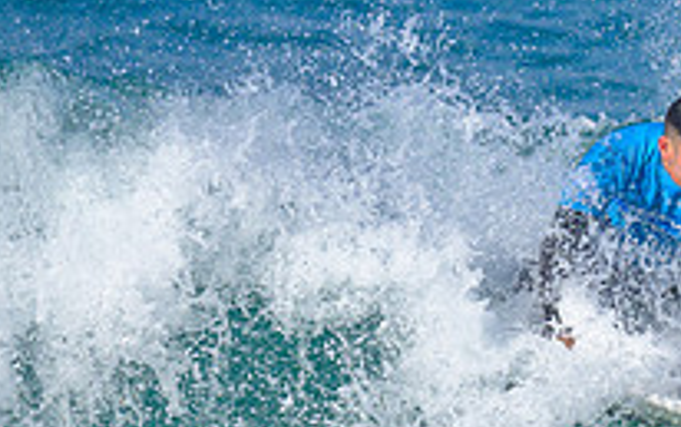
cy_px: 408
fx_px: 58494
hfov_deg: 0.7
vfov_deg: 0.4
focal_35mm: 3150
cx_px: 997
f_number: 6.3
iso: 400
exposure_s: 1/2000
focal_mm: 800
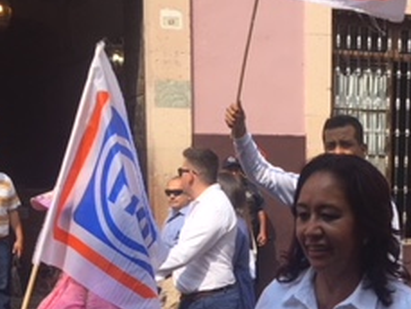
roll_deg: -1.0
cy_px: 334
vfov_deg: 17.6
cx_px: 302
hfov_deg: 23.9
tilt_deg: -9.9
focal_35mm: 81
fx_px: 962
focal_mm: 4.15
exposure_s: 1/927
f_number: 2.2
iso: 25
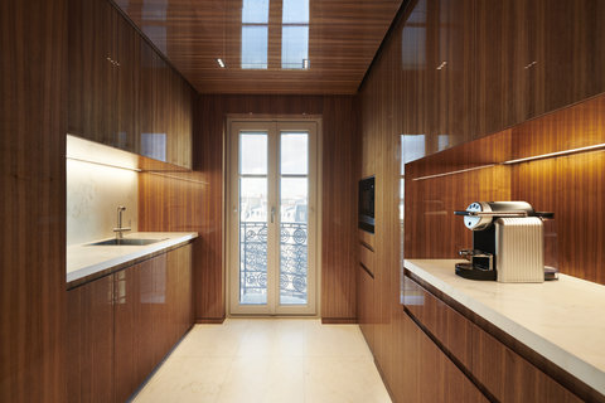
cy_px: 202
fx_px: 269
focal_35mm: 16
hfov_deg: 96.7
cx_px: 302
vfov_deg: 73.7
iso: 100
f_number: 8
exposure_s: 2
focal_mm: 16
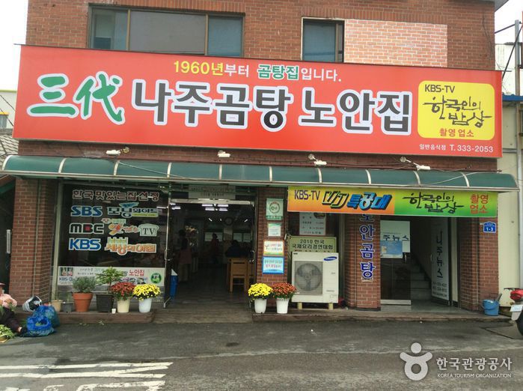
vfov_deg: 42.8
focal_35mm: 33
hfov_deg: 55.4
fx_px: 498
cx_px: 262
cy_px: 196
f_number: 2.4
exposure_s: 1/267
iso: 32
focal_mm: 3.3
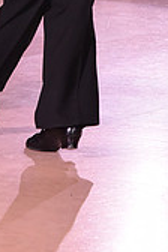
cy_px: -64
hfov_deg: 5.6
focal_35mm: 241
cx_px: -89
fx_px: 1687
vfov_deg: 8.4
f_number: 7.1
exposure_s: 1/320
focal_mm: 70
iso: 2500
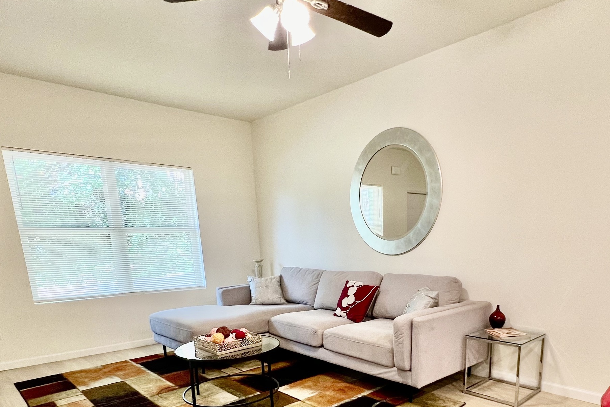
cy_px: 333
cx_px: 367
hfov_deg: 75.2
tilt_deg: -14.0
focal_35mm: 23
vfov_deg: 51.2
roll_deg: +0.6
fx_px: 390
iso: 200
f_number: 1.8
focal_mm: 1.57
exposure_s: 1/60
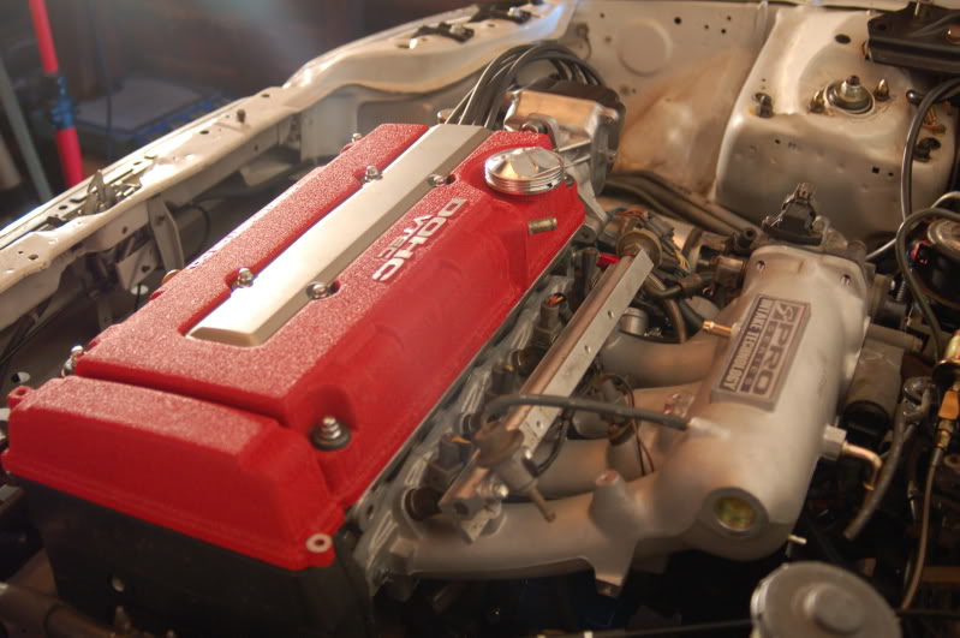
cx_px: 480
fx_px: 1119
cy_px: 319
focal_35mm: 42
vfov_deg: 31.8
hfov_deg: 46.4
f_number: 3.3
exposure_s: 1/15
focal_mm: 28
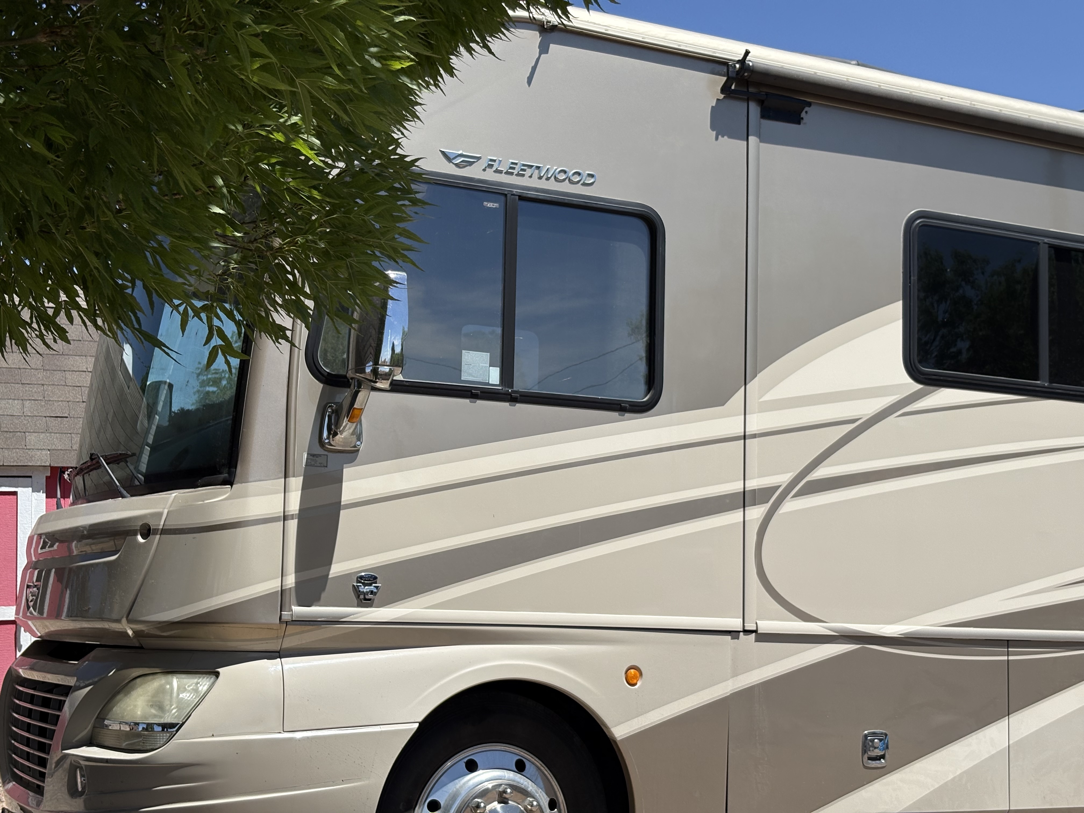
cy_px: 406
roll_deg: +2.2
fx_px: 1628
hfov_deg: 36.8
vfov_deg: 28.0
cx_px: 542
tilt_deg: +5.4
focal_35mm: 52
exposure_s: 1/4329
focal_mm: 5.96
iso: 40
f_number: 1.6
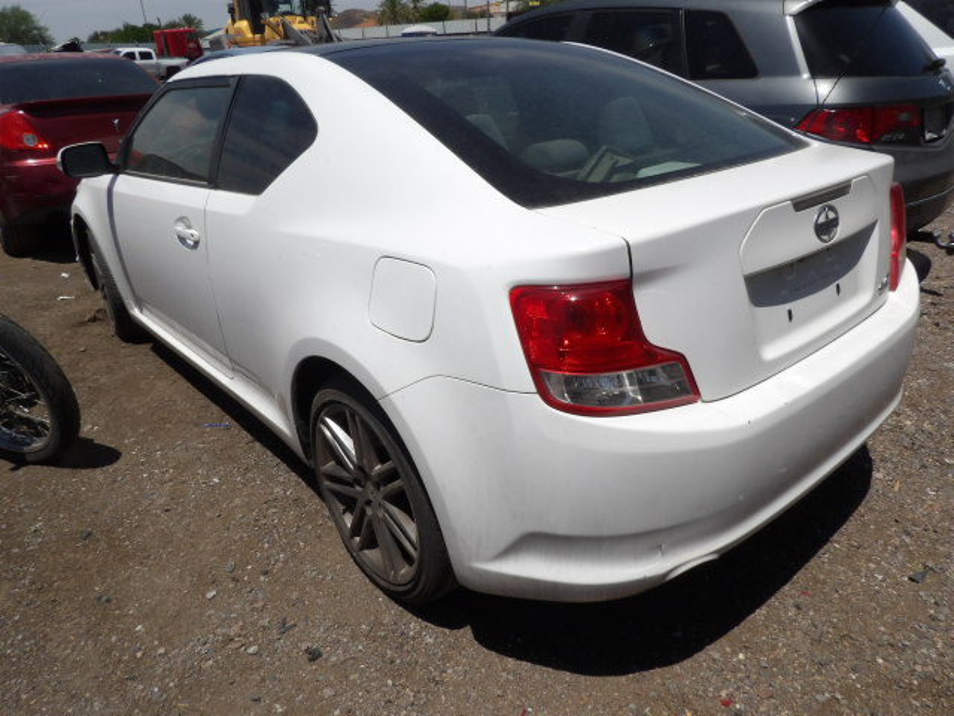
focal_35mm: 24
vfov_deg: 56.8
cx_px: 477
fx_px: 661
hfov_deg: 71.6
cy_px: 358
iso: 100
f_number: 7.4
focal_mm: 4.3
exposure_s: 1/728
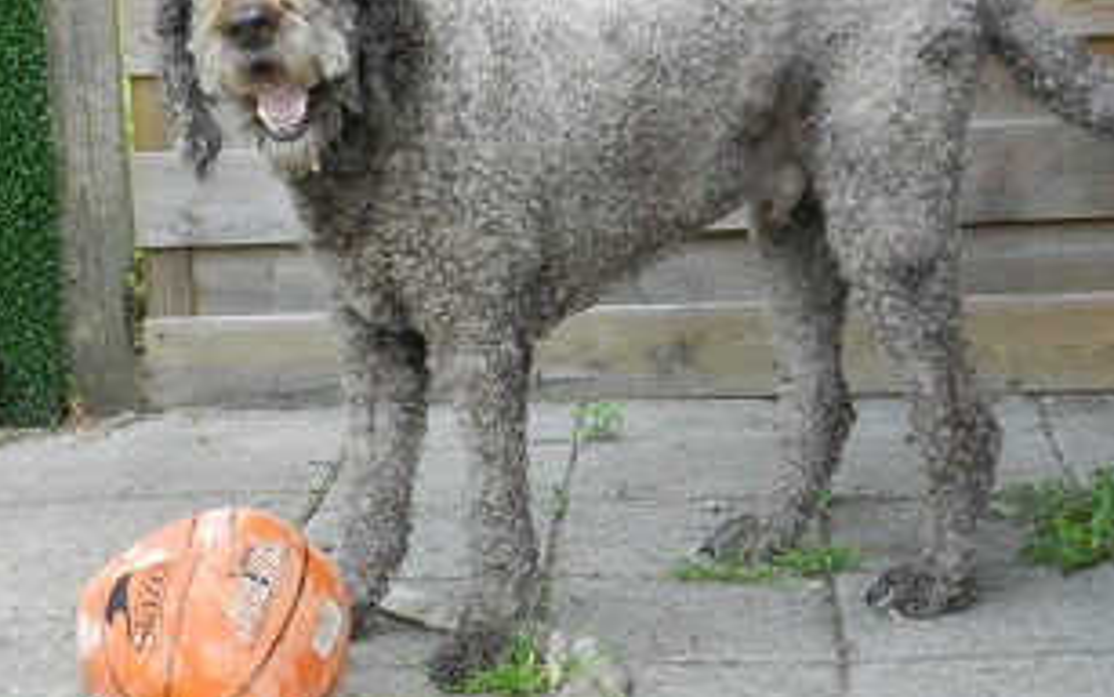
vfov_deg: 15.7
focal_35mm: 83
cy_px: 250
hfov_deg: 24.9
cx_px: 512
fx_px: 2520
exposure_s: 1/160
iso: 640
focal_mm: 10.7
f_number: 4.6
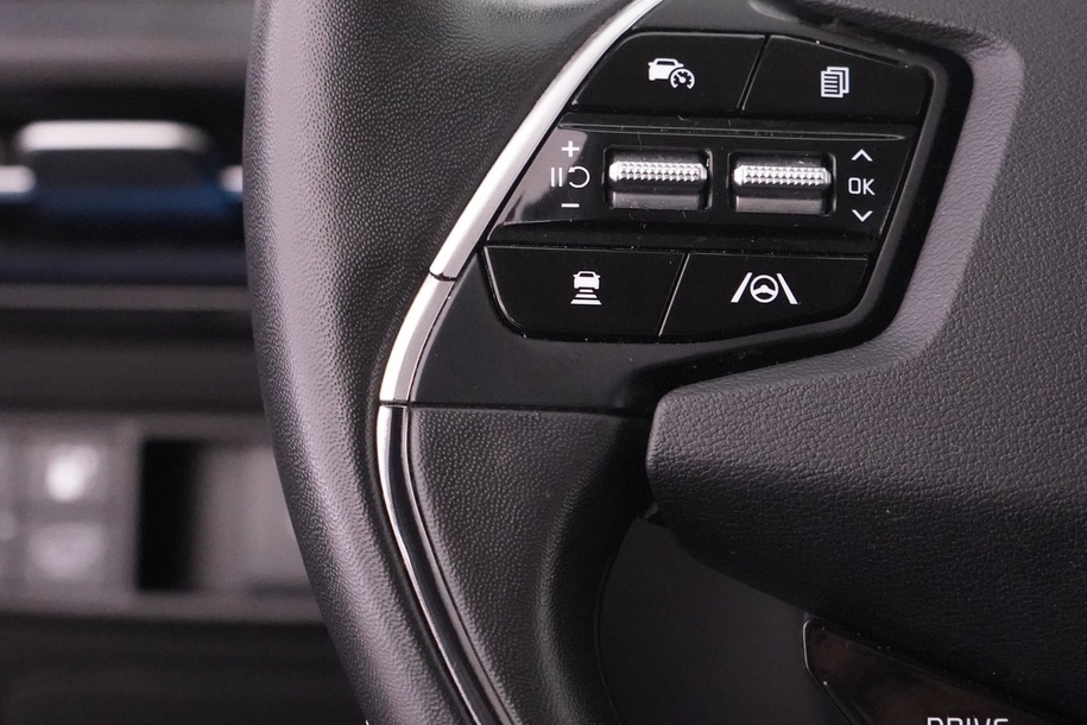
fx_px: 2566
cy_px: 234
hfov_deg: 23.9
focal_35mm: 85
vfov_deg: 16.0
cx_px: 652
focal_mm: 48
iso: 12800
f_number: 4.5
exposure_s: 1/50
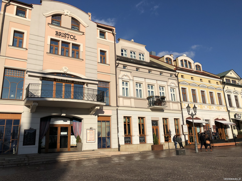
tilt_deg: +16.0
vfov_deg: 48.2
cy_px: 90
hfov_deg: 61.7
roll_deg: +2.4
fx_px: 203
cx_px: 121
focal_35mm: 29
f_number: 1.8
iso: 25
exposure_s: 1/4049
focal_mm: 3.99
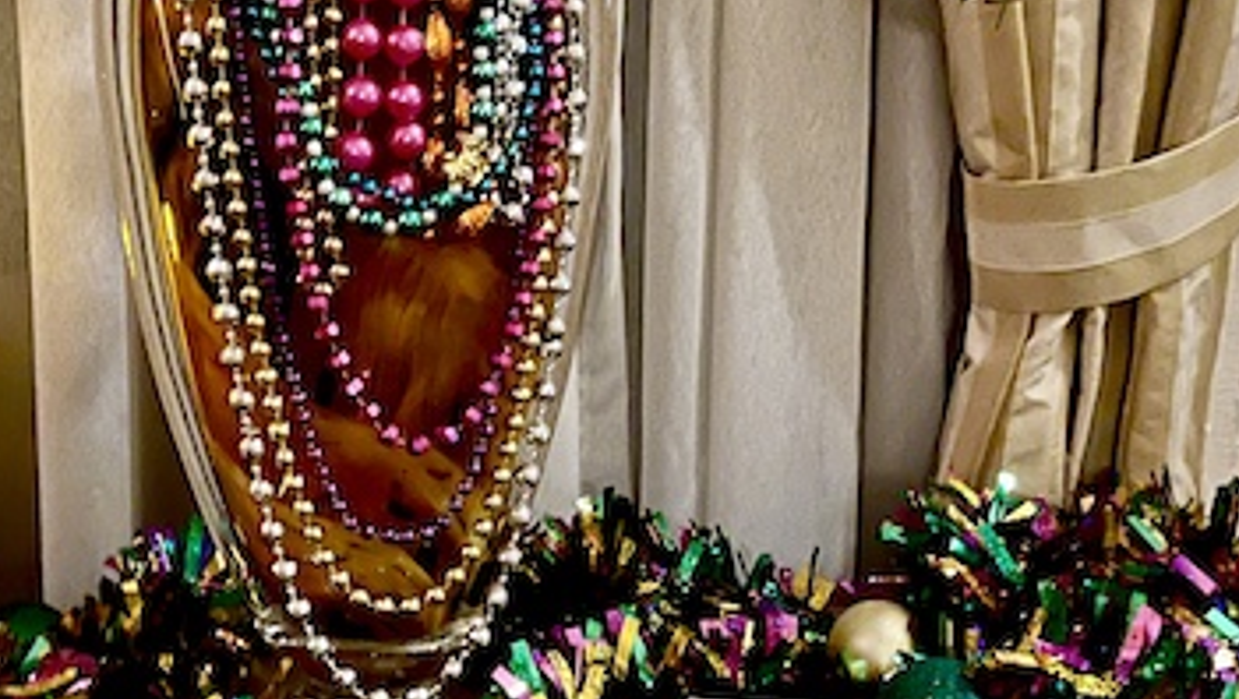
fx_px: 2038
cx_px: 385
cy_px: 265
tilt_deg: -15.2
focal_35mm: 62
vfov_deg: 19.4
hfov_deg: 33.4
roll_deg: +1.2
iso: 640
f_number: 1.6
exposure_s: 1/15
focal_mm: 5.1
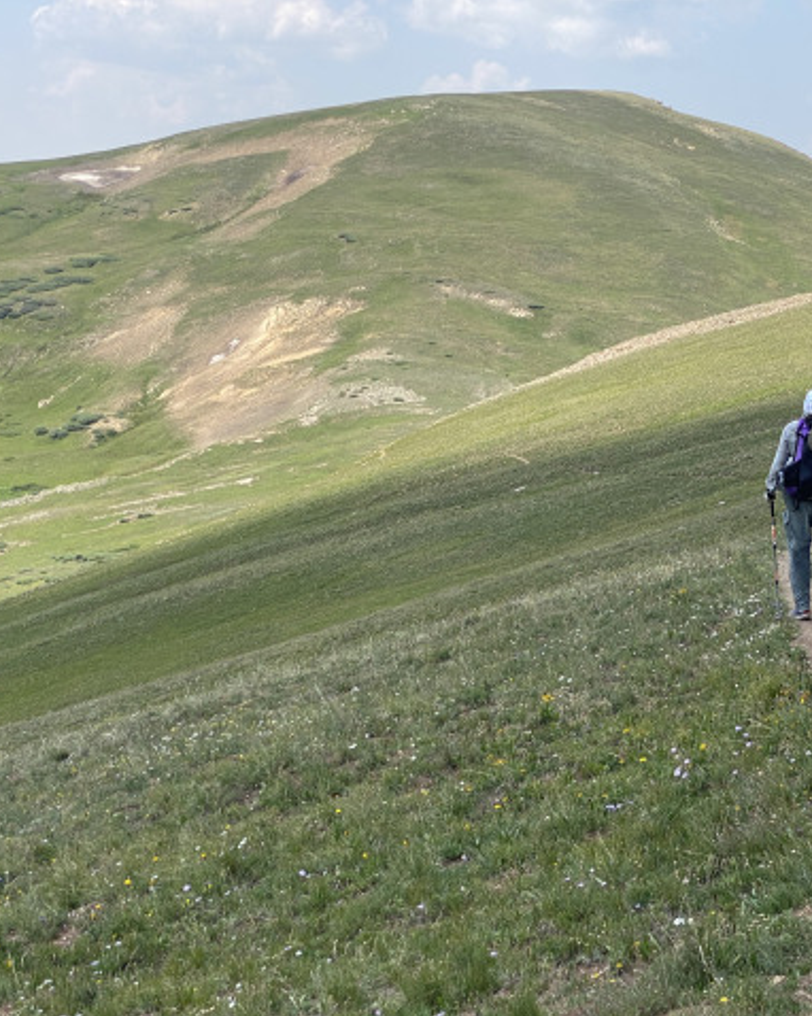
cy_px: 508
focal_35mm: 68
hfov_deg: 22.1
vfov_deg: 27.9
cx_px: 667
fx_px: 2044
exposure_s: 1/1370
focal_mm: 6
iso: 20
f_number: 2
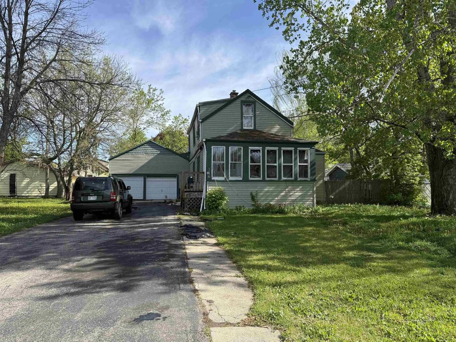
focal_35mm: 24
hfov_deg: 71.6
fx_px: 316
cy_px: 171
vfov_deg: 56.8
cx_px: 228
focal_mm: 6.76
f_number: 1.78
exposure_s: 1/2299
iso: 80
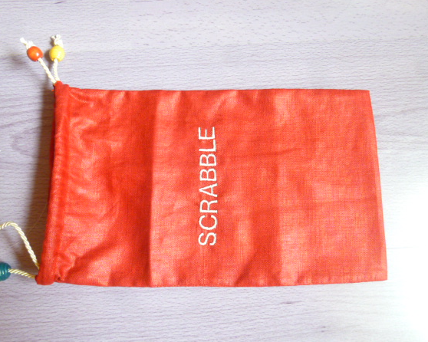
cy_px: 163
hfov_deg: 62.2
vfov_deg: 51.5
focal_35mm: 28
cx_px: 198
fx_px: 355
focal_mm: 4.5
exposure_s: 1/8
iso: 200
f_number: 3.1
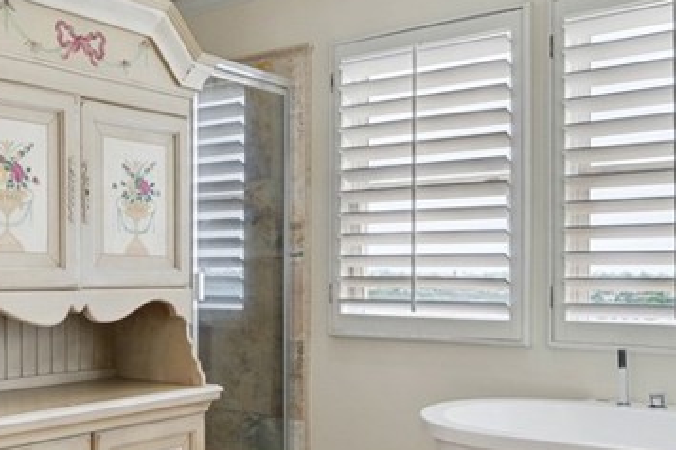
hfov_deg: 45.0
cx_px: 244
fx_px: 807
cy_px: 269
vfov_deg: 31.1
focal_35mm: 43
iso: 400
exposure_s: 1/60
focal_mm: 15
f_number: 8
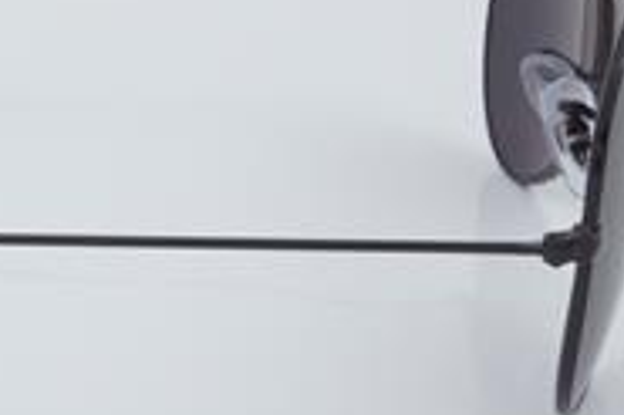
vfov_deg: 8.5
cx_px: 30
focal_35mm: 162
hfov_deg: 12.6
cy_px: 155
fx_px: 2805
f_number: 32
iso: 100
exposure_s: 1/4
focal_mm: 50
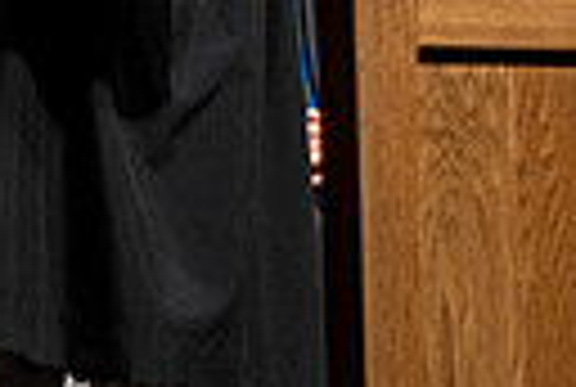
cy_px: -137
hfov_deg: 6.4
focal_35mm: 316
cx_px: -338
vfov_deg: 4.4
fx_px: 5068
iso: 500
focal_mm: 70
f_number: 2.8
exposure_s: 1/250
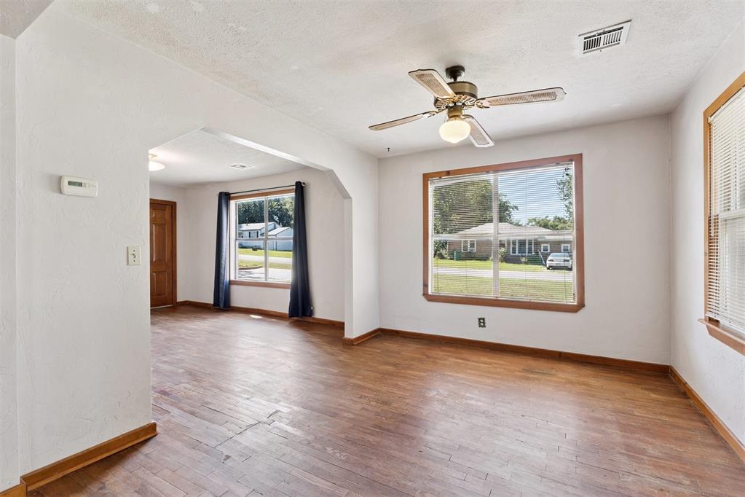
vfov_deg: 73.6
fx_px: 332
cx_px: 372
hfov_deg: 96.6
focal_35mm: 16
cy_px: 248
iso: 200
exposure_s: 1/40
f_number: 8
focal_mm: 10.7
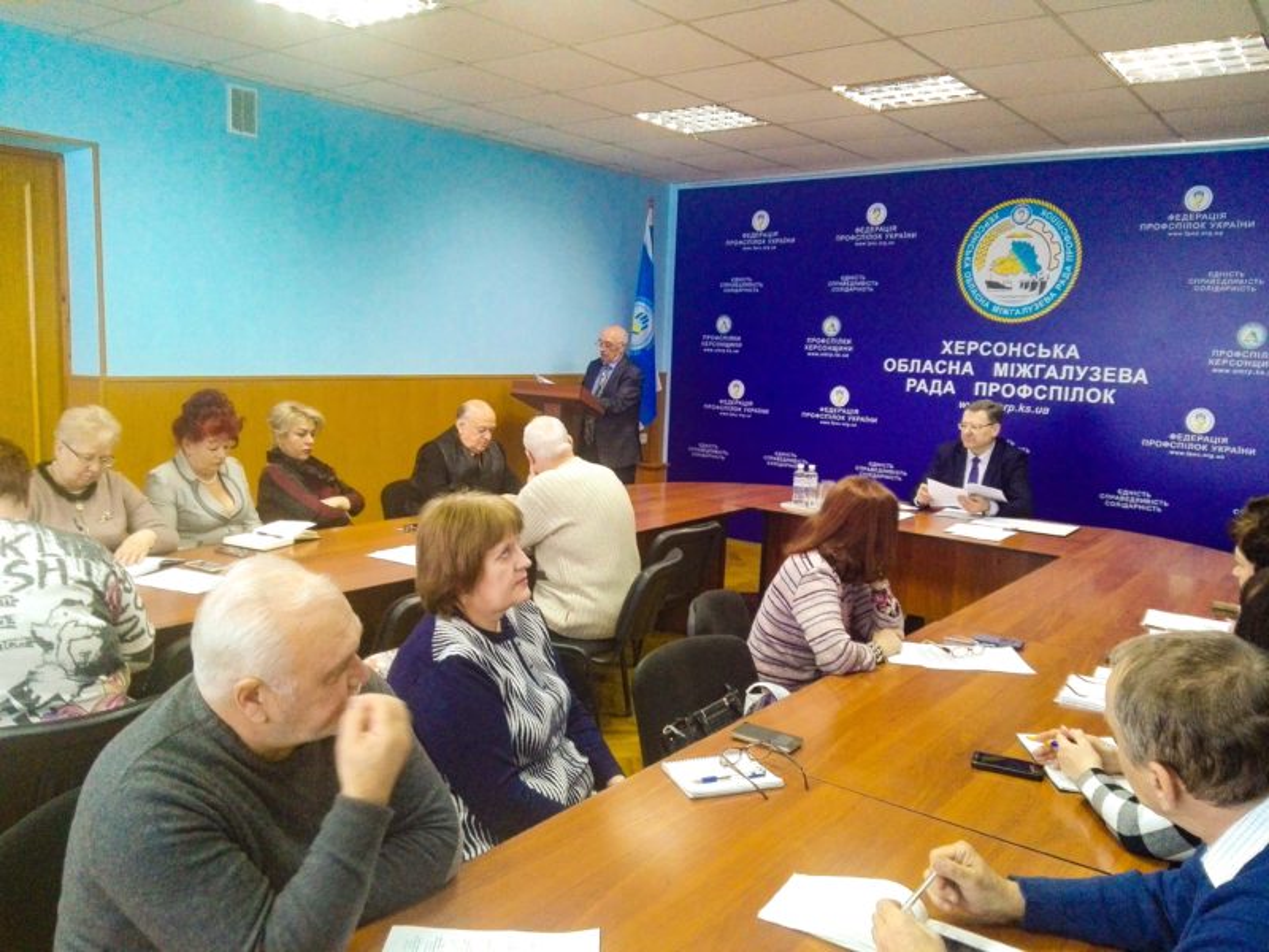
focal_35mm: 27
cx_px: 634
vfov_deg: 51.4
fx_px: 990
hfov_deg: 65.3
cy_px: 476
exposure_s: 1/33
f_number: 2
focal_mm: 3.68
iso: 480
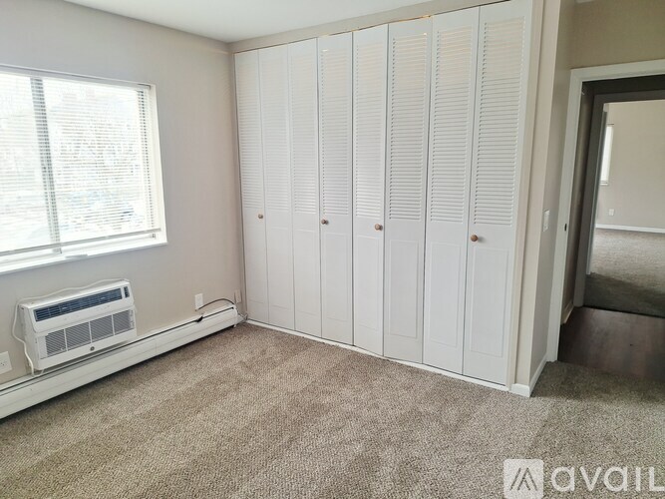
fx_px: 442
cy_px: 250
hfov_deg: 73.9
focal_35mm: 23
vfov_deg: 58.9
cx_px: 332
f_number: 1.8
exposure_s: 1/178
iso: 40
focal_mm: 5.54
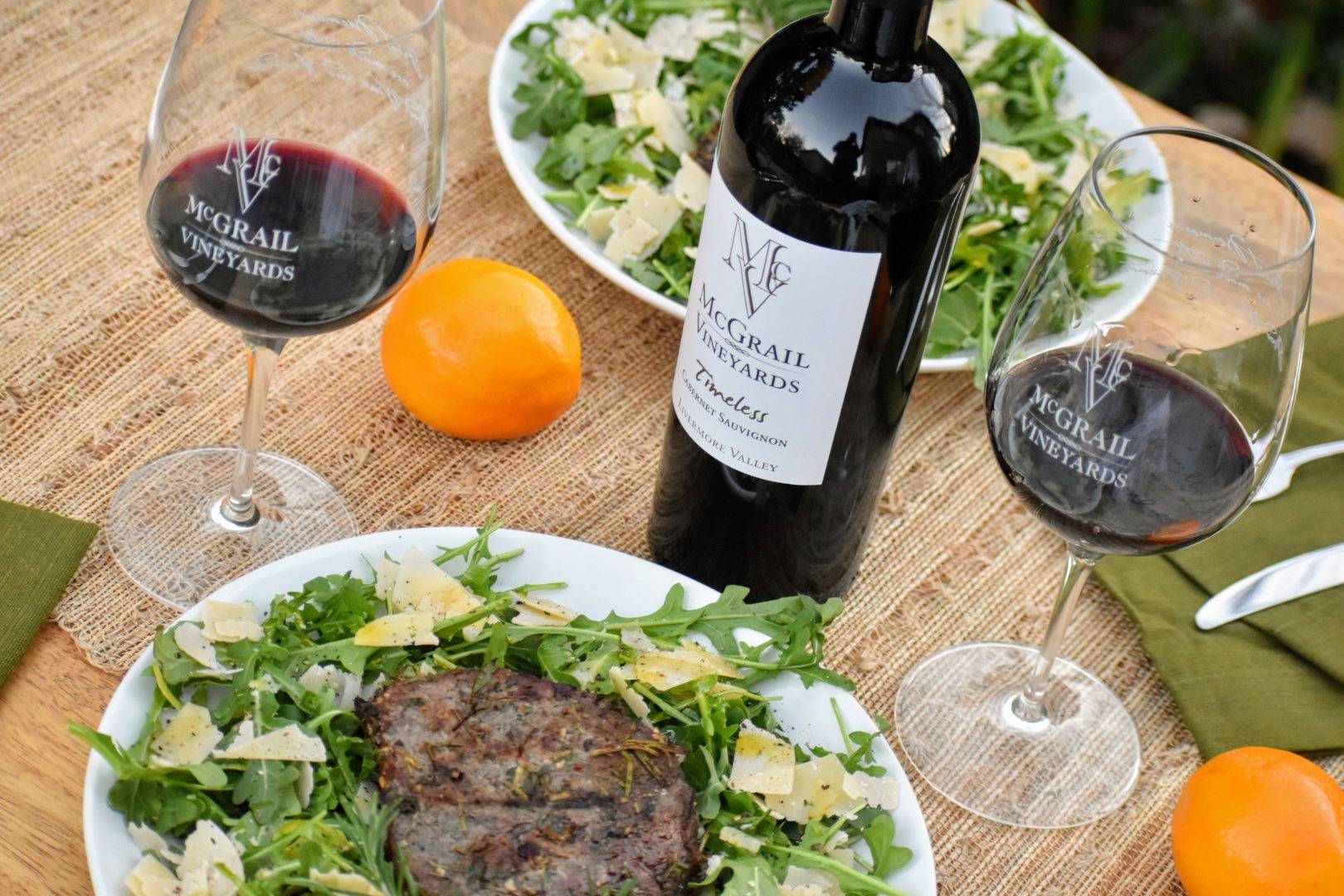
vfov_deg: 13.0
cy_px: 448
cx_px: 672
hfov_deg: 19.5
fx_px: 3920
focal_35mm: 105
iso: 1600
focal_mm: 70
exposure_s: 1/250
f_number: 4.5
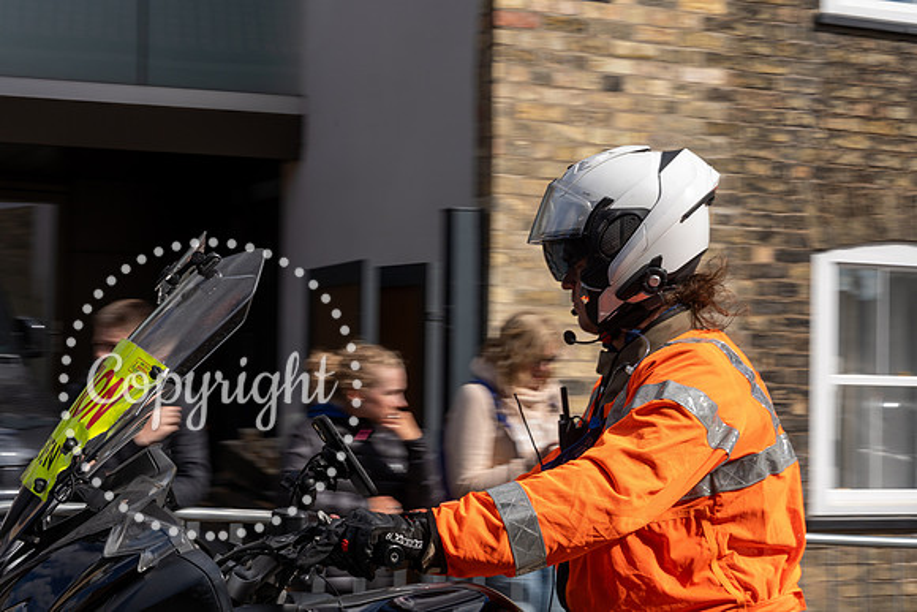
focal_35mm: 73
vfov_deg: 18.7
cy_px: 293
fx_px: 1861
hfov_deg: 27.7
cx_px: 478
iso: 160
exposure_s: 1/200
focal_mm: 70
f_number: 14
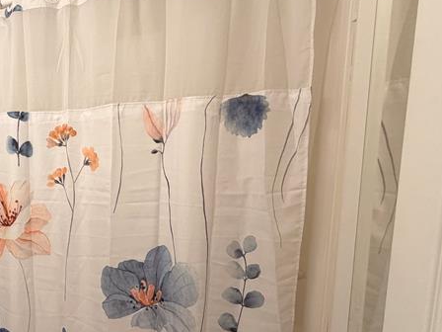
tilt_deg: -8.3
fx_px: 409
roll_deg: +2.3
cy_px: 207
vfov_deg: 43.8
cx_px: -17
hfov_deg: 46.0
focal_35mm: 32
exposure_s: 1/120
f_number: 2.2
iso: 200
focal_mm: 2.22
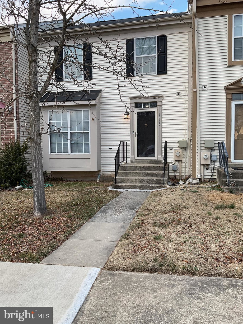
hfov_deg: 48.2
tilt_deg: -3.4
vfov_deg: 61.7
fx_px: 271
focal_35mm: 29
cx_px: 122
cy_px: 162
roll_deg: +2.1
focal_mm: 3
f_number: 1.8
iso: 16
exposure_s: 1/186
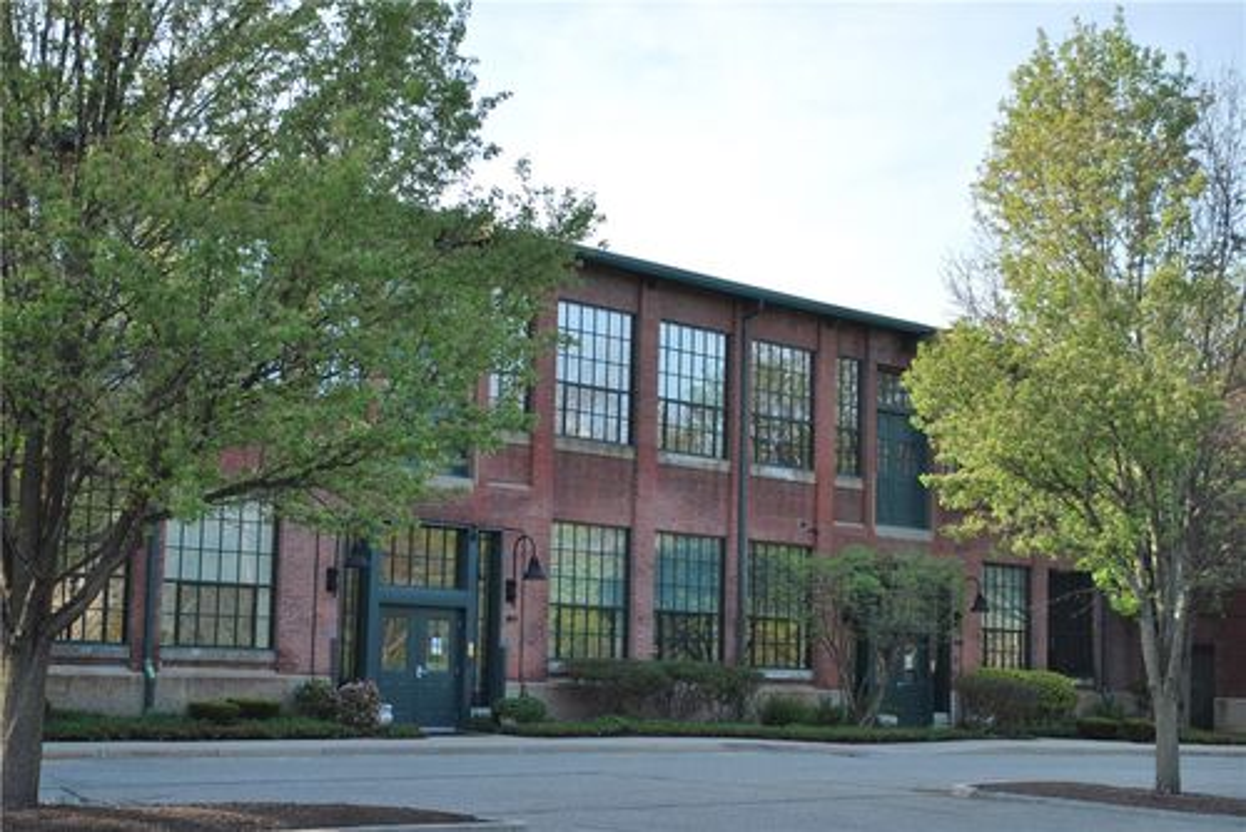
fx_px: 1974
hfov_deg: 35.0
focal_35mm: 57
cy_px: 416
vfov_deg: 23.8
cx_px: 623
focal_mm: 38
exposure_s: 1/160
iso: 100
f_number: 5.3
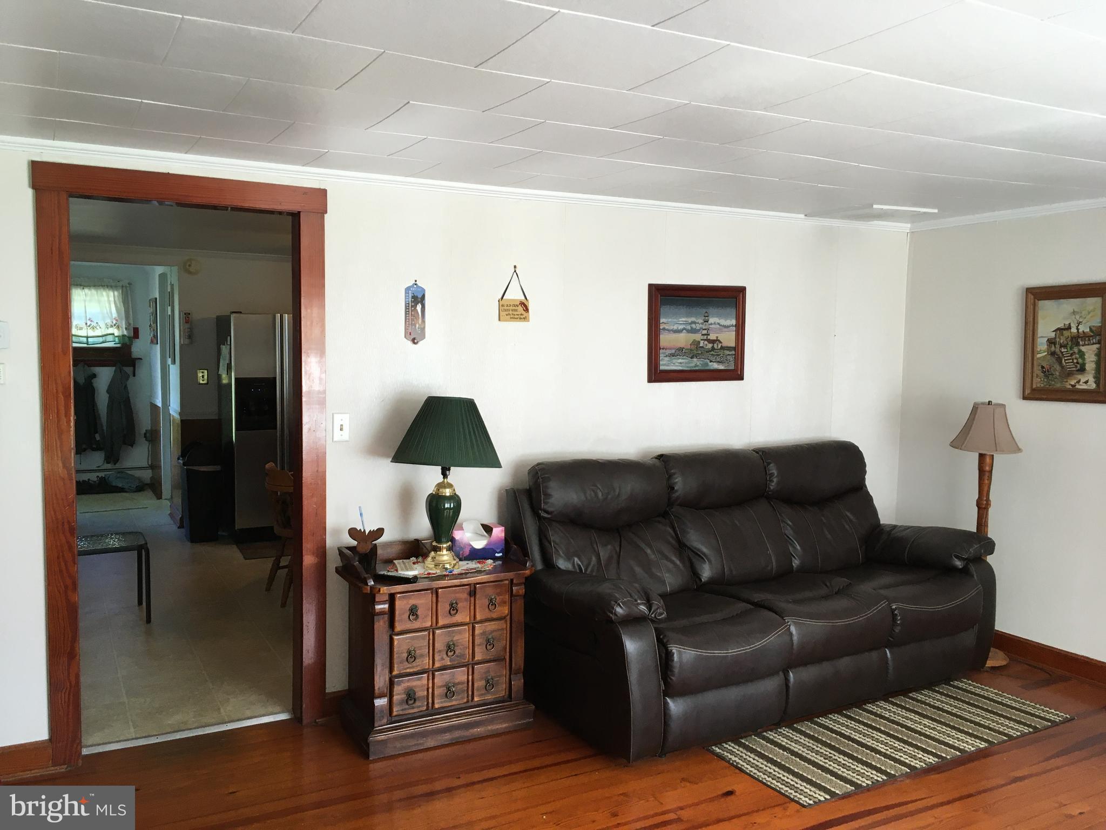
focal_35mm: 29
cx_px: 553
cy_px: 415
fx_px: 927
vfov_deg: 48.2
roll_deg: -0.2
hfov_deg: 61.7
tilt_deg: -3.2
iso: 32
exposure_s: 1/30
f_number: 2.2
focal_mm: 4.15
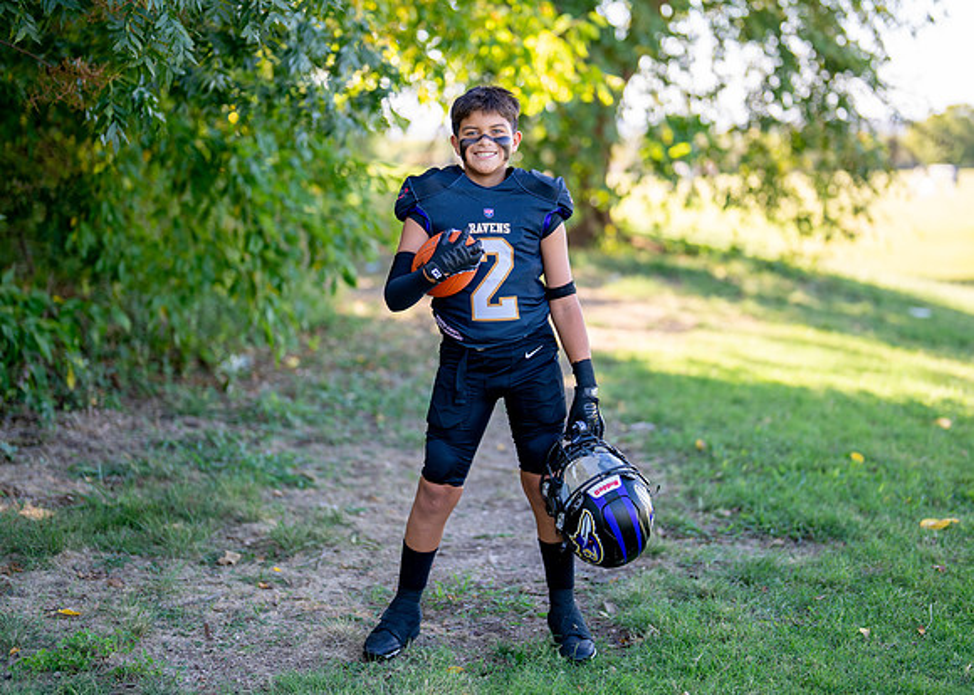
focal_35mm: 64
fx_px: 1761
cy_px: 313
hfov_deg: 30.9
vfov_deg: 22.3
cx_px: 505
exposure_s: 1/1000
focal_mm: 50
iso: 100
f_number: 1.2
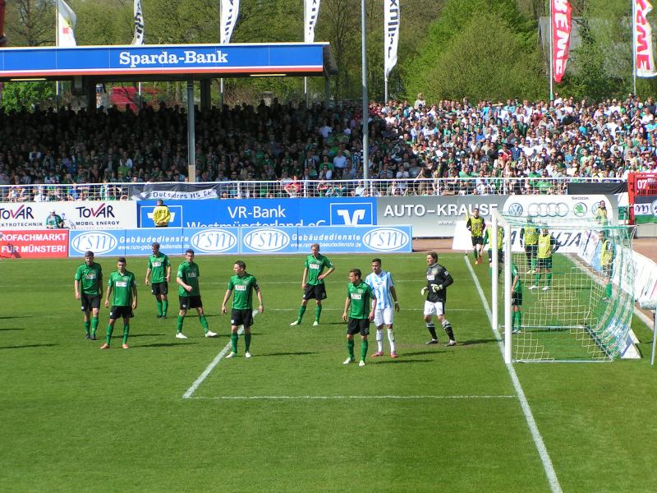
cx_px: 328
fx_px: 2486
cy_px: 246
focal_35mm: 131
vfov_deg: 11.3
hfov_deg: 15.1
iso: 50
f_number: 5.6
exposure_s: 1/400
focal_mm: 20
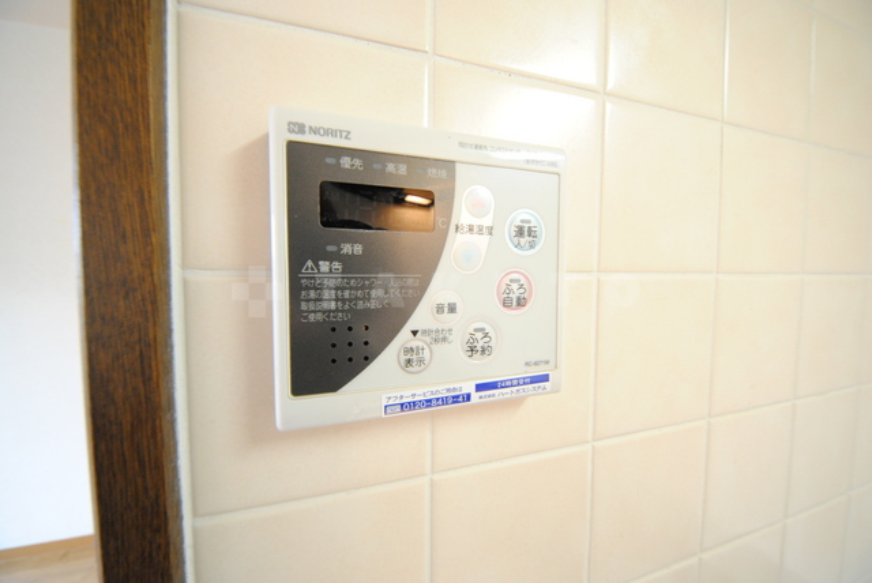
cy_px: 292
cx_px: 436
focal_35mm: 12
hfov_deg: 112.6
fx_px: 291
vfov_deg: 90.1
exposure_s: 1/20
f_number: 4.5
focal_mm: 8
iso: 800
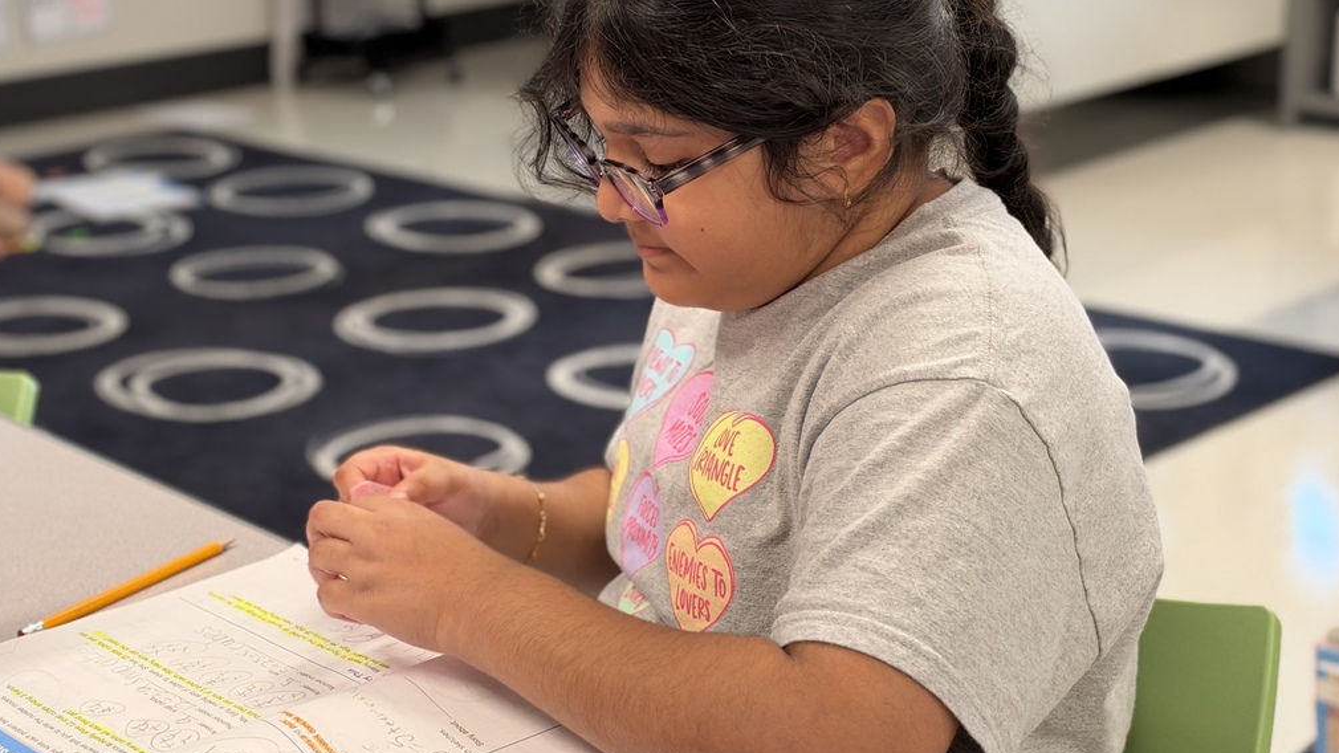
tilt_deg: -18.0
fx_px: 1882
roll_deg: +2.4
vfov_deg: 22.6
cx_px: 670
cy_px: 314
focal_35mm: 53
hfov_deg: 39.2
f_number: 1.8
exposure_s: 1/60
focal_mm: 6.93
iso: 160
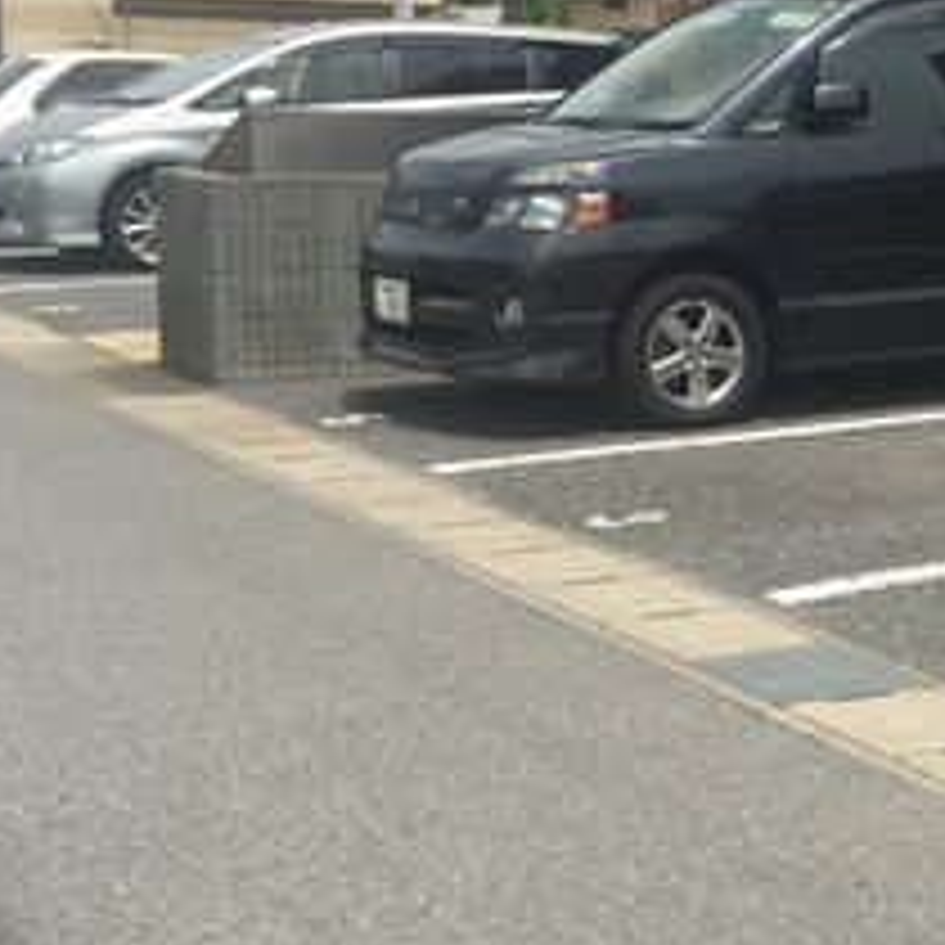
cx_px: 1174
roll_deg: -2.4
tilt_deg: -9.1
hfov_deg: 20.5
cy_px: 450
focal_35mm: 78
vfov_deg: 22.2
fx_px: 2409
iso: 32
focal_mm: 4.15
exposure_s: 1/2083
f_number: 2.2
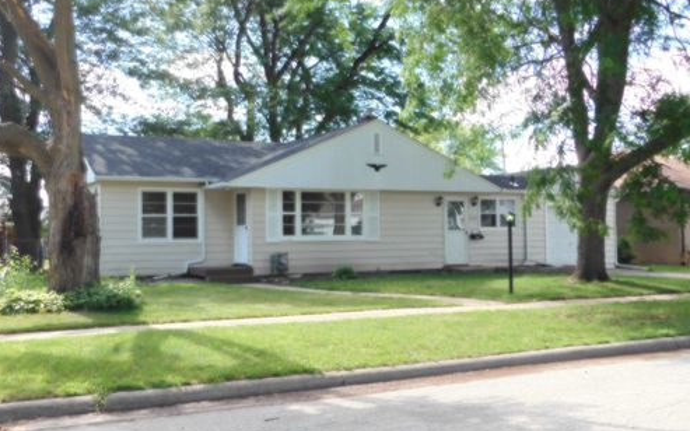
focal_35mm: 43
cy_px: 208
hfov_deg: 46.2
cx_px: 346
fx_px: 809
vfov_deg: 29.9
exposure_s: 1/200
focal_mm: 7.1
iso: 125
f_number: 3.6
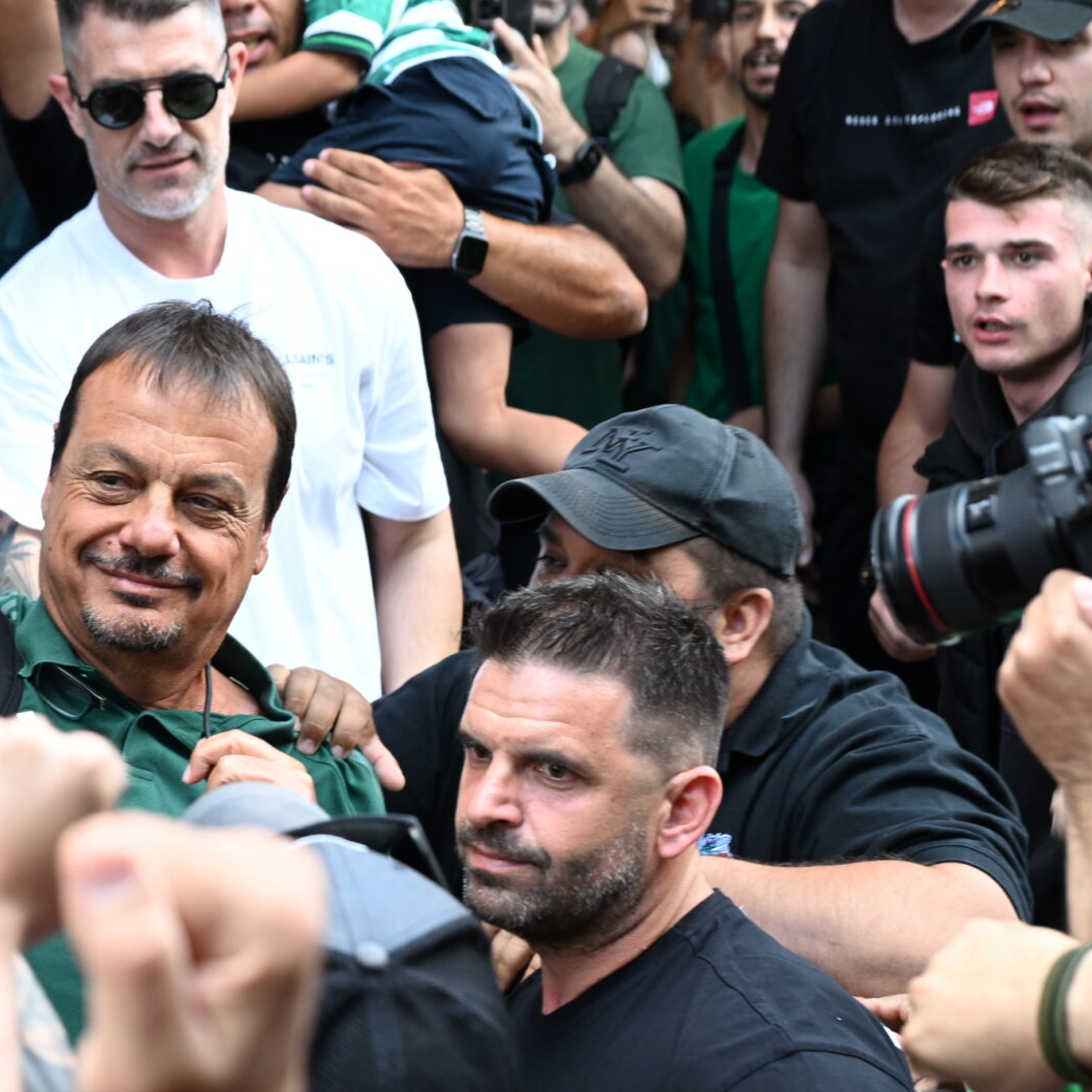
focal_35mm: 107
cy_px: 411
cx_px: -12
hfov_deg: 15.9
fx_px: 3819
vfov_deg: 16.3
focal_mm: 52
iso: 400
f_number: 4
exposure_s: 1/250
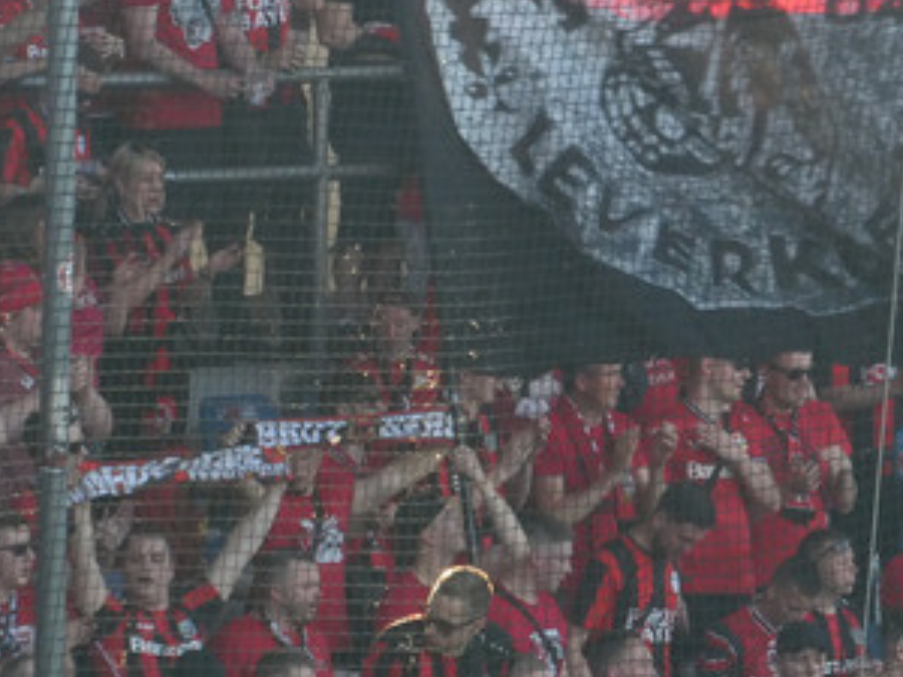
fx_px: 16695
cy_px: 105
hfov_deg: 3.1
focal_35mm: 640
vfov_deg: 2.3
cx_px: 704
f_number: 5.8
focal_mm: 53.8
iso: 250
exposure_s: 1/125
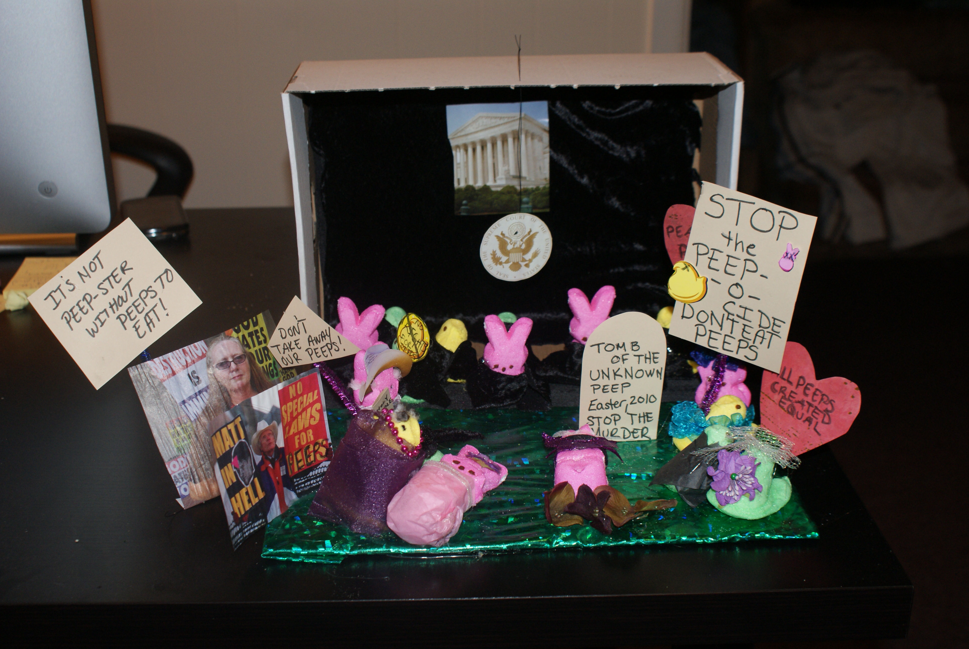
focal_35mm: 42
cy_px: 324
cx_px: 484
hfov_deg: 46.3
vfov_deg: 32.0
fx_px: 1132
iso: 400
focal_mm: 28
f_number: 5.6
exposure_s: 1/60
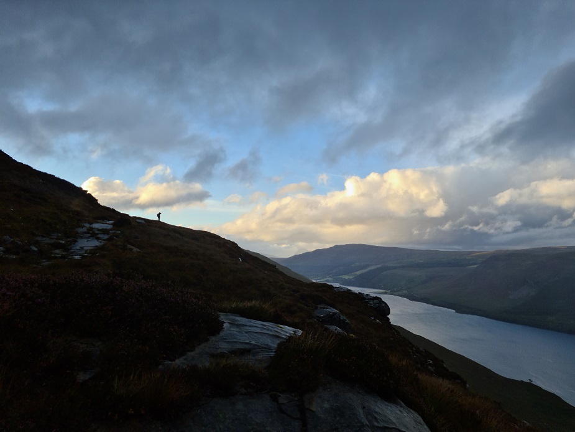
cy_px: 216
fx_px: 449
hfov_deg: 65.3
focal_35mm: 27
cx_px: 288
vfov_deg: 51.4
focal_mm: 5.9
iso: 25
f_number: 2
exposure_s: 1/311
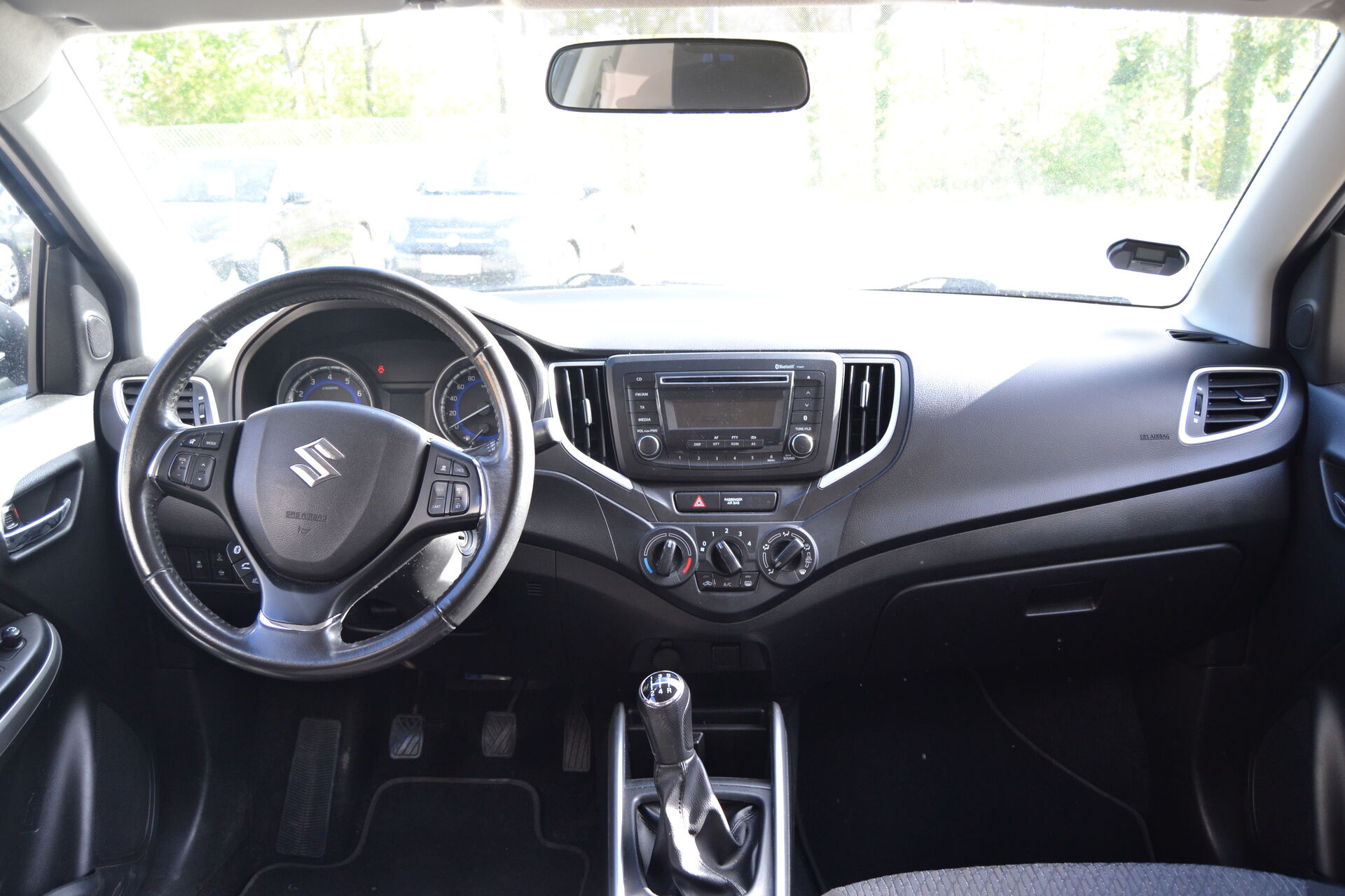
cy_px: 448
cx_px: 672
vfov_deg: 47.9
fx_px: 1009
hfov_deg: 67.4
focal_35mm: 27
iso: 400
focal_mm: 18
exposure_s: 1/100
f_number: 4.5
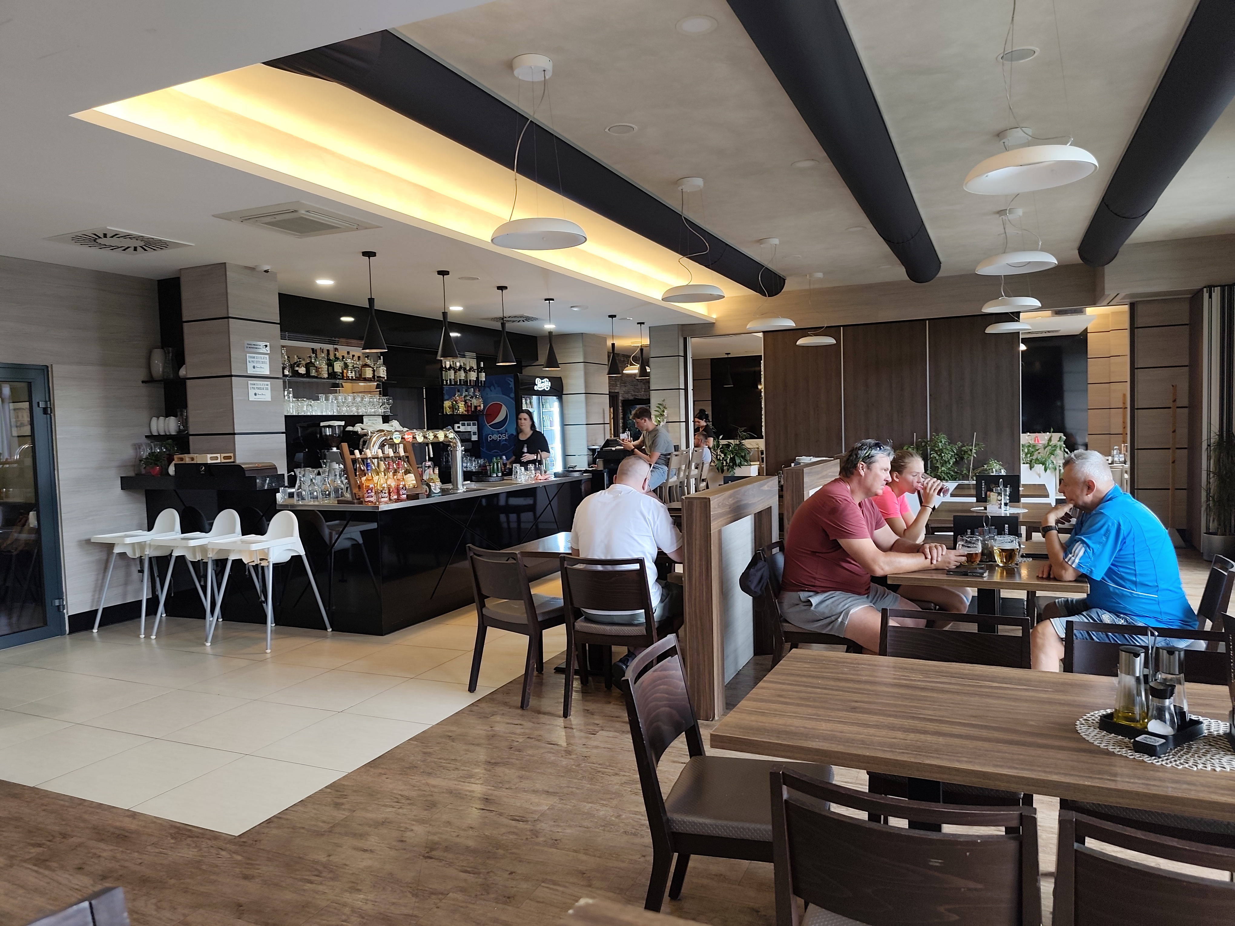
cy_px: 463
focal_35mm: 23
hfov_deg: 73.9
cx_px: 618
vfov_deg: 58.9
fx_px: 821
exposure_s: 1/50
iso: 200
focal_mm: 6.19
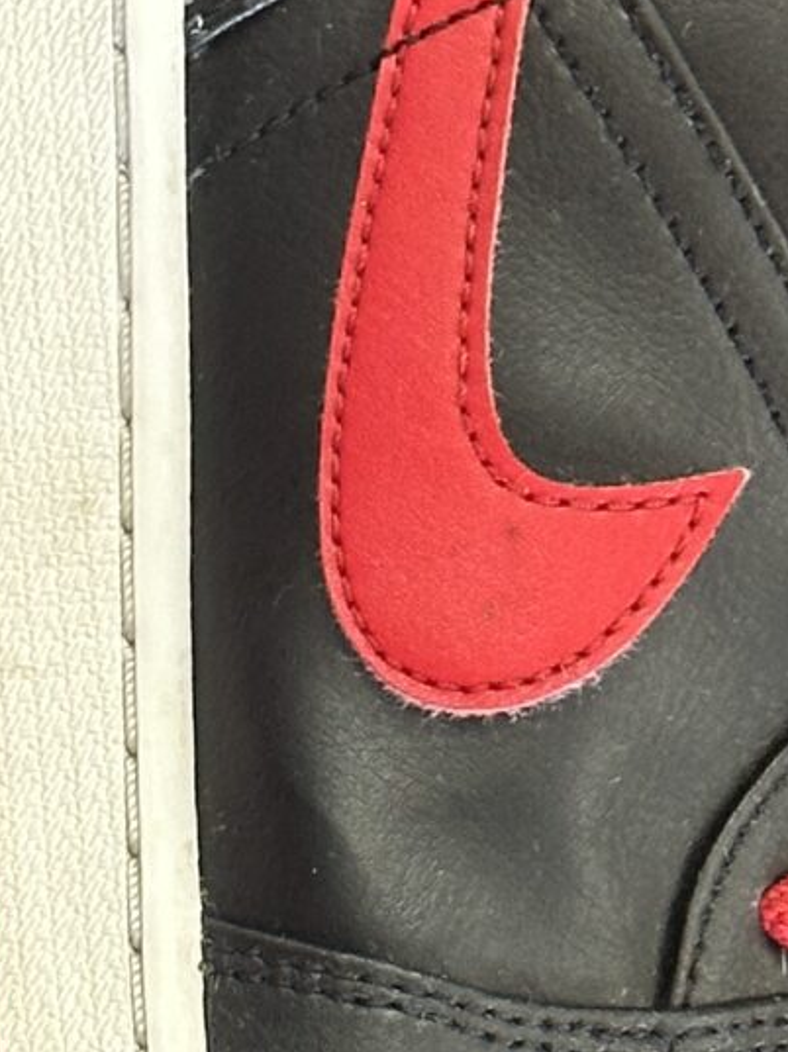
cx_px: -145
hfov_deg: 6.4
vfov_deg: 8.6
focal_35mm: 229
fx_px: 6959
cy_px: 899
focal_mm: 6.86
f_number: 1.78
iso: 200
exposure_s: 1/50
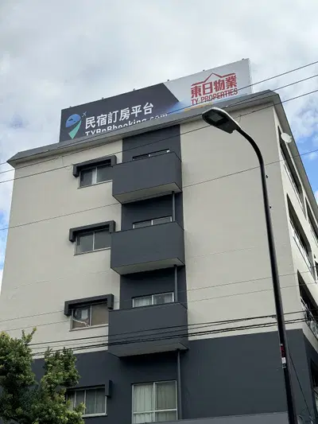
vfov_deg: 39.6
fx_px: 588
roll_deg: +0.8
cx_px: 159
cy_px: 212
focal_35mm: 48
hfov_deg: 30.3
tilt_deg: +27.0
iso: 64
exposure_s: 1/3817
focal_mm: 6.76
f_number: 1.78
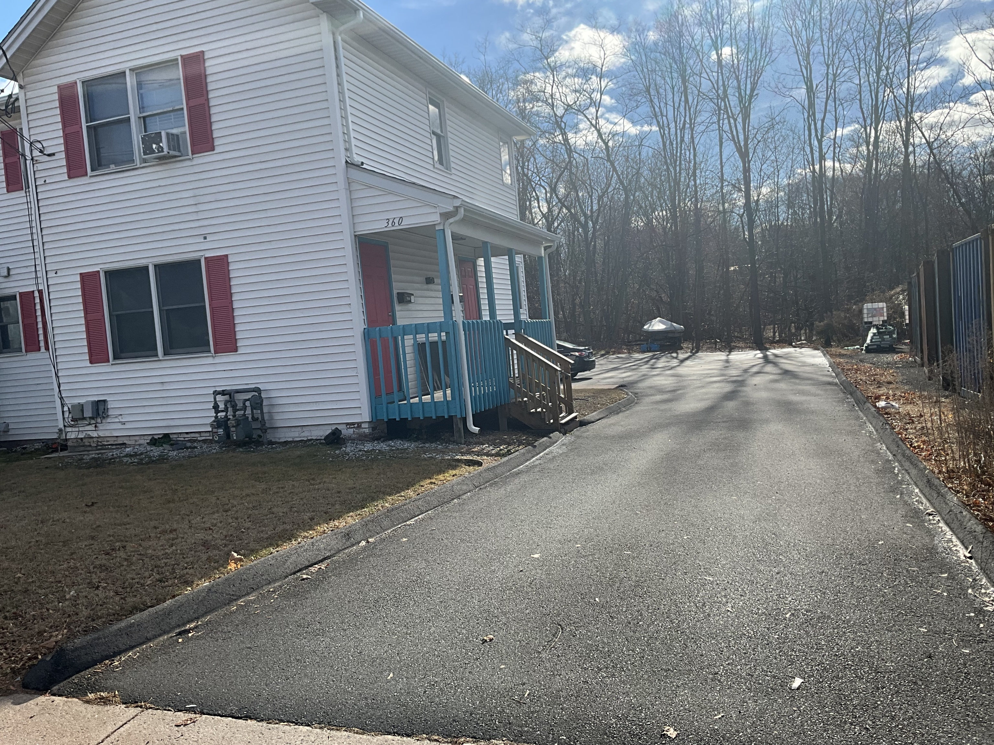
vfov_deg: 48.2
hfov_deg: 61.7
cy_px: 372
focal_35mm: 29
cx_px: 497
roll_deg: +4.1
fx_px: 833
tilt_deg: -3.6
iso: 25
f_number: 1.8
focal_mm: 3
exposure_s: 1/2058
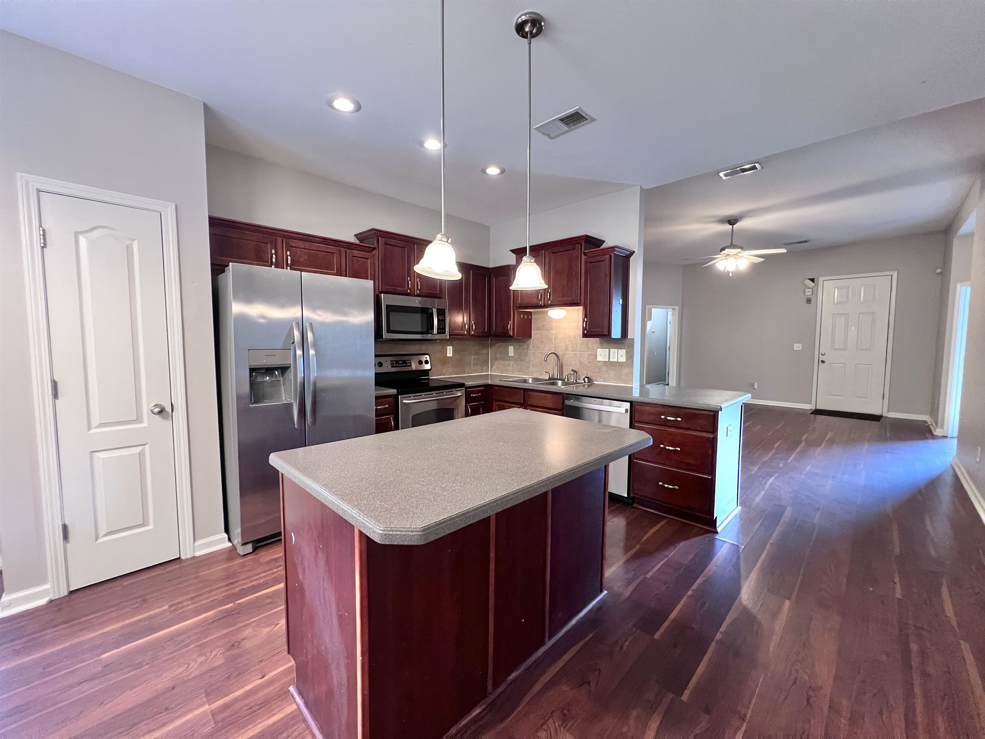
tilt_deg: -4.8
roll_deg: -0.4
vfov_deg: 89.9
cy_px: 370
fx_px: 370
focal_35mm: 13
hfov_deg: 106.2
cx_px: 492
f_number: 1.8
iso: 500
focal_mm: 1.57
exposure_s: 1/60
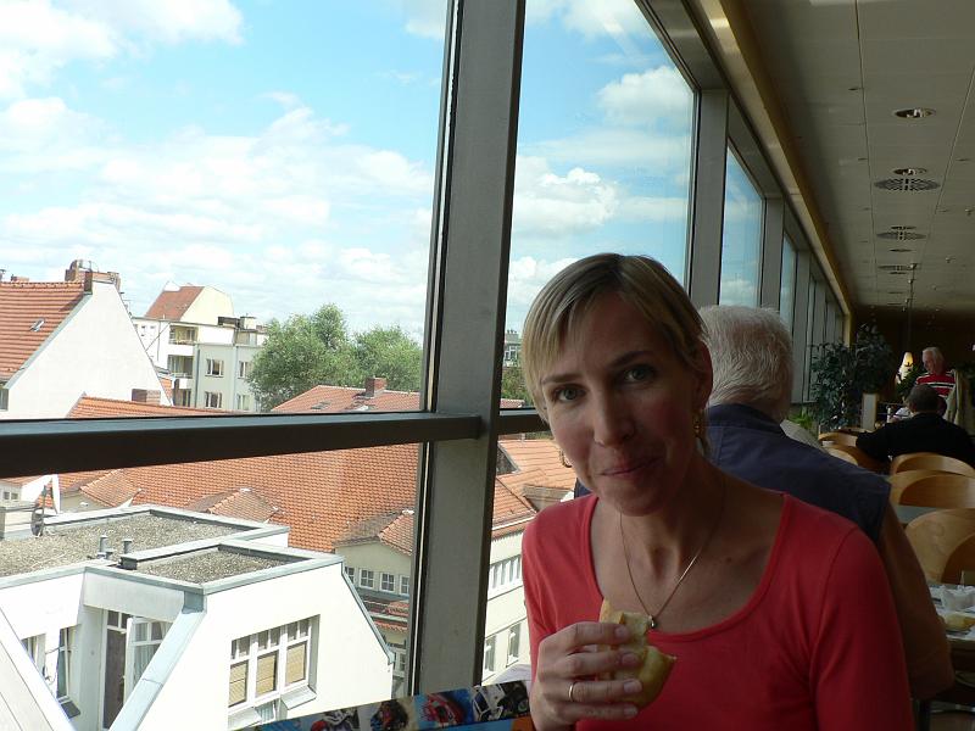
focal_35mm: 36
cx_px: 488
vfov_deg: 39.7
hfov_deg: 51.4
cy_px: 366
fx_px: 1014
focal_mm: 6
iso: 80
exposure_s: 1/200
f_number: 4
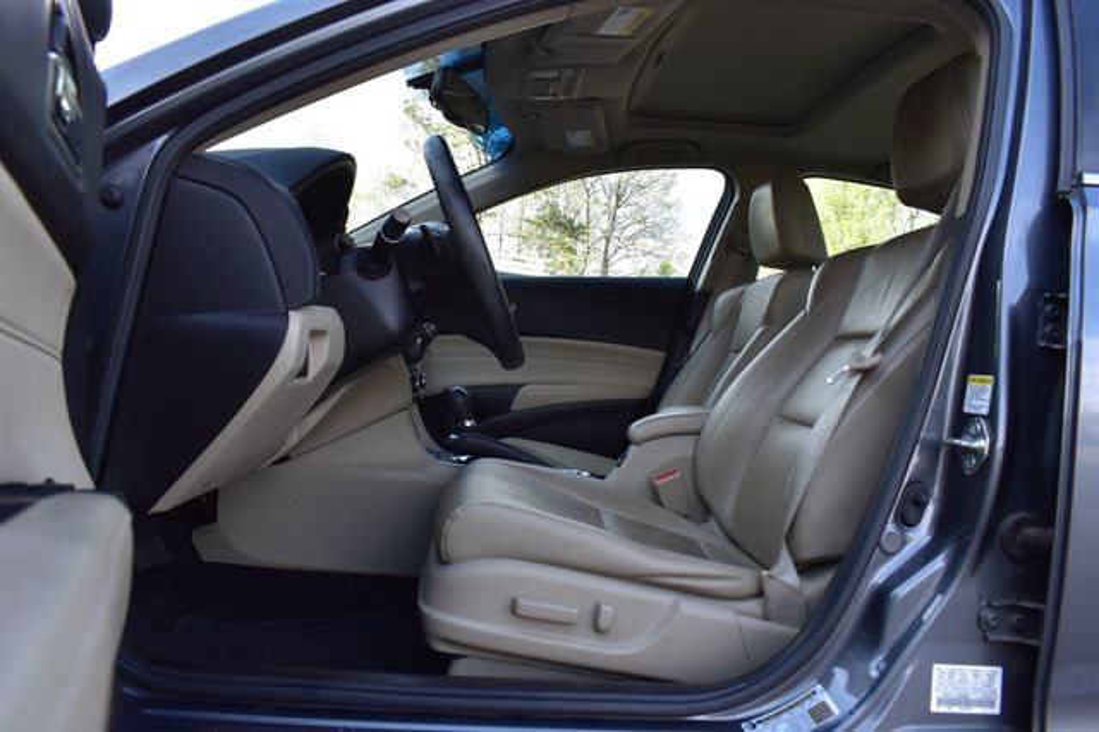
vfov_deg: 47.9
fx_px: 824
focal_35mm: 27
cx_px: 550
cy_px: 366
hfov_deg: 67.4
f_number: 9
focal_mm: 18
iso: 400
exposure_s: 1/100
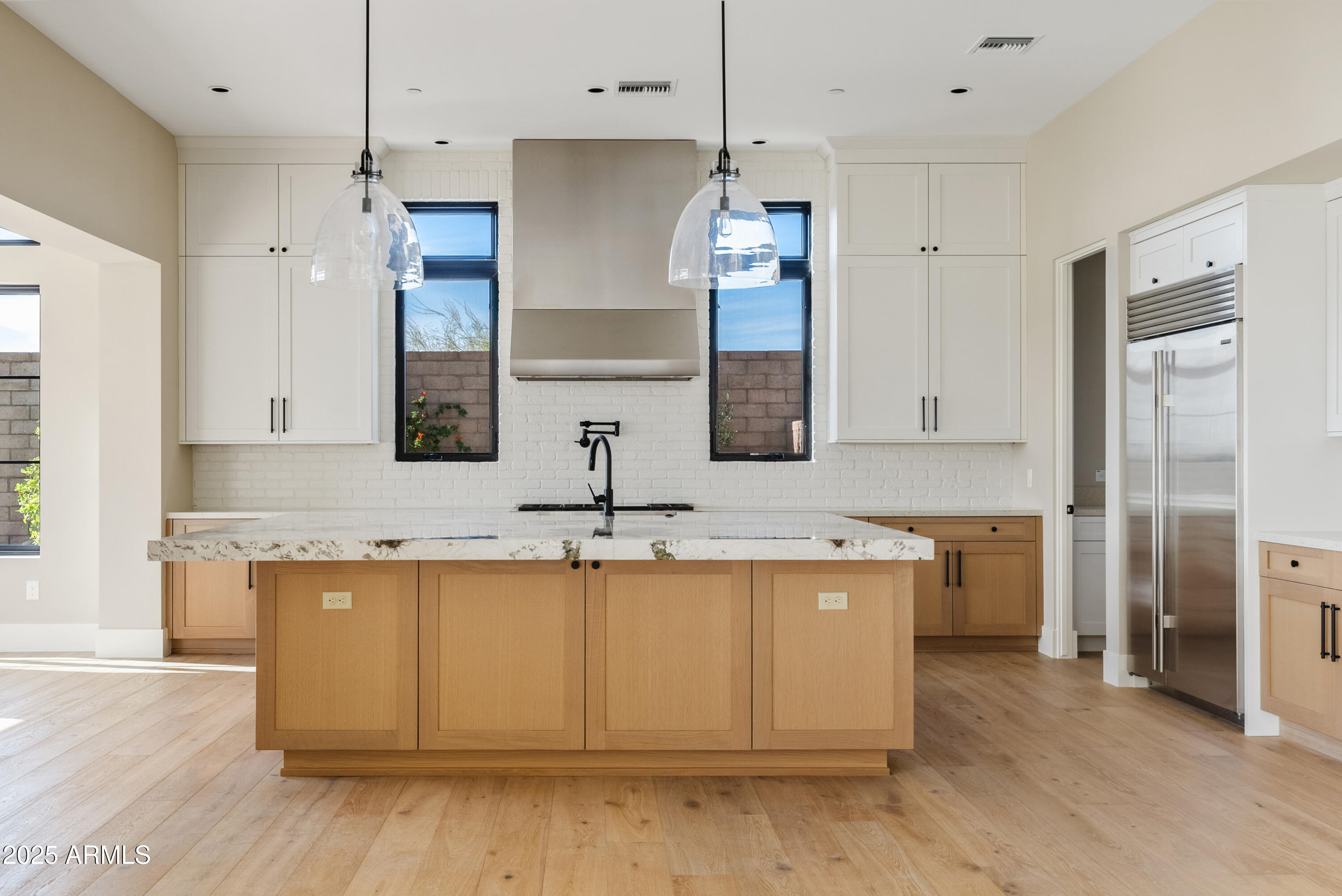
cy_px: 448
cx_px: 671
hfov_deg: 54.4
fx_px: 1305
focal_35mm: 35
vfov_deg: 37.9
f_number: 8
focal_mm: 35
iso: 100
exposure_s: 1/6
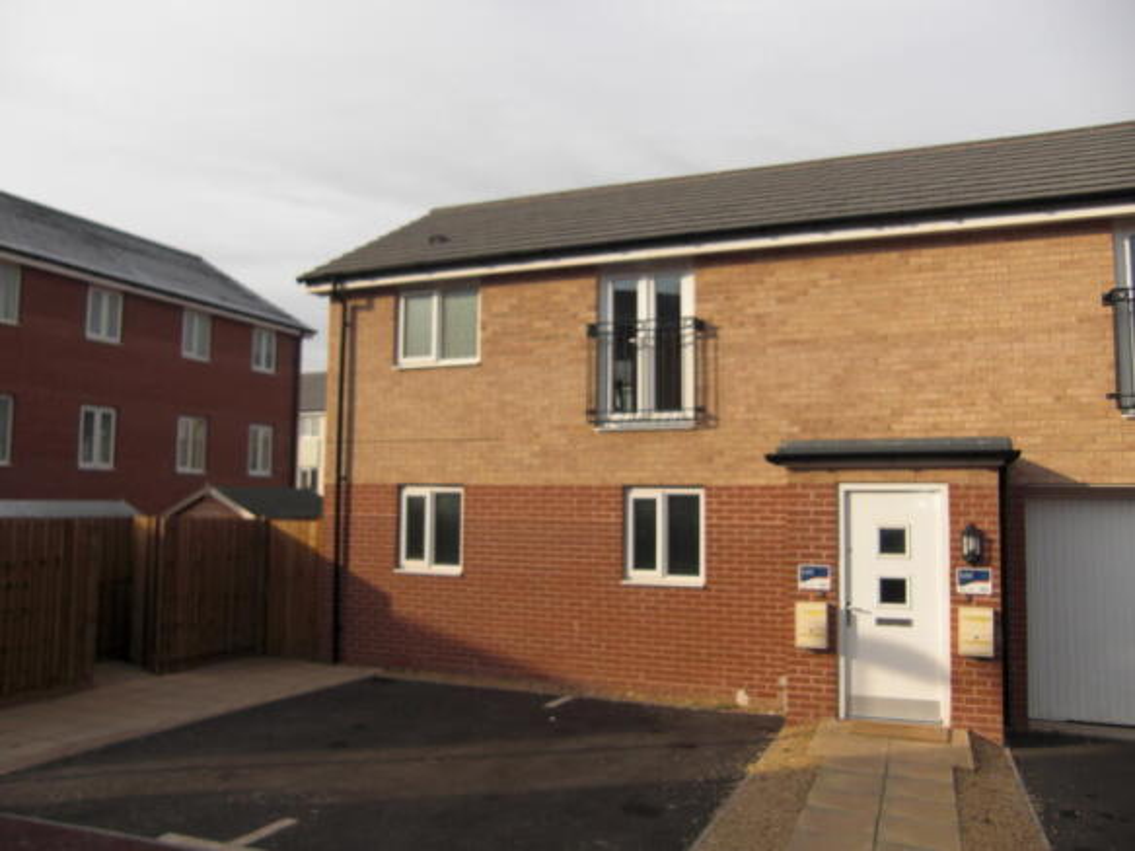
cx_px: 568
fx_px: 918
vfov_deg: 49.7
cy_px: 426
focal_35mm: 28
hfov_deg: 63.5
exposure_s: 1/1000
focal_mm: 4.9
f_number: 2.6
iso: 50
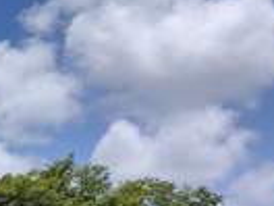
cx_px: -193
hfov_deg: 17.1
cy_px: 331
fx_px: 776
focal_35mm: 98
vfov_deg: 13.9
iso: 100
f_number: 1.7
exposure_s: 1/4180
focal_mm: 4.71
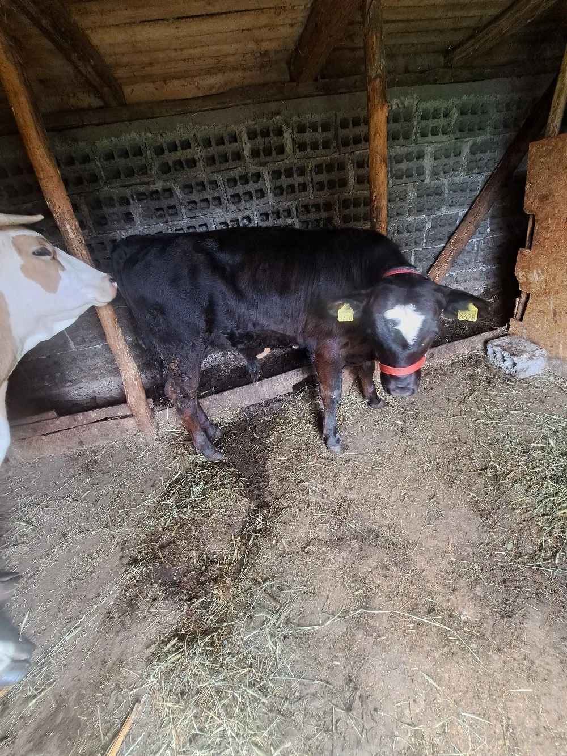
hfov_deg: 89.9
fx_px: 284
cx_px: 284
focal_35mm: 13
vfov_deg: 106.2
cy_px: 378
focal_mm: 1.74
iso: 160
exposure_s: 1/50
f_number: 2.2
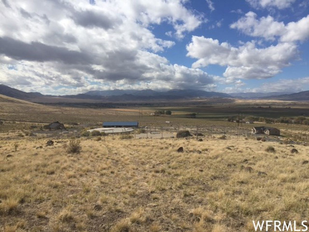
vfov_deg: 48.2
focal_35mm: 29
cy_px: 116
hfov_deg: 61.7
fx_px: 259
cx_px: 154
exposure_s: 1/3968
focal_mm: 4.15
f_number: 2.2
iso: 32
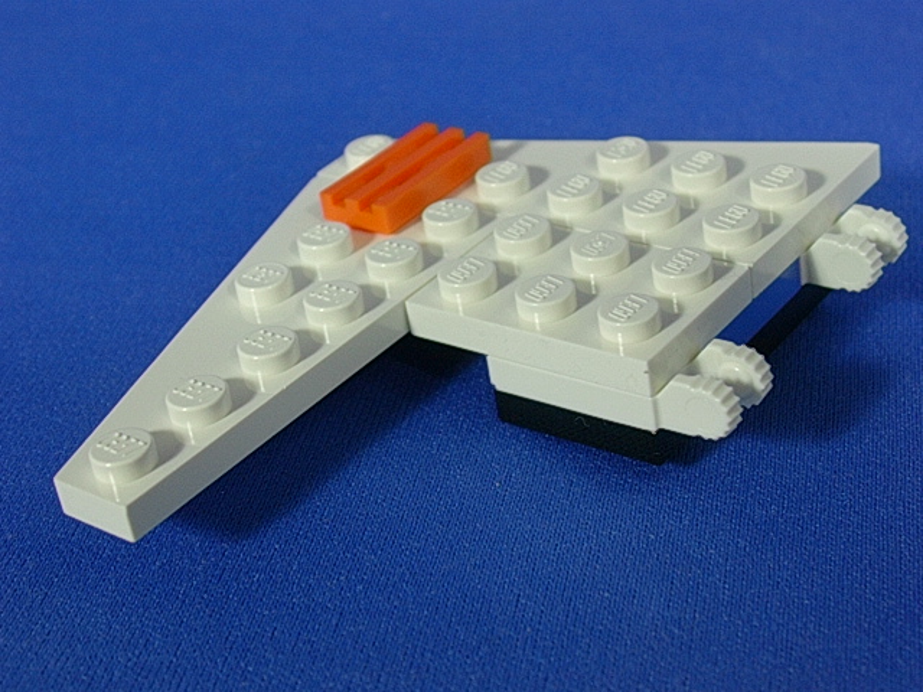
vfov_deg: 21.9
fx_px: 1786
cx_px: 462
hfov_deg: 29.0
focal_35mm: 67
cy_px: 346
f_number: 3.6
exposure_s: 1/10.6
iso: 70
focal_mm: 10.2
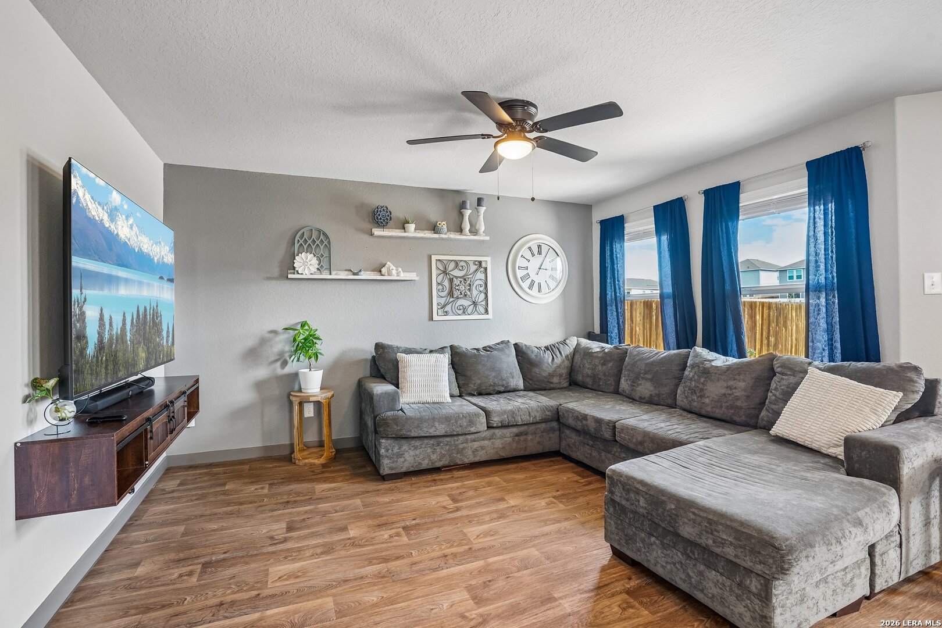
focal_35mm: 16
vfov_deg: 73.7
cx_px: 471
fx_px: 419
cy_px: 314
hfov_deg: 96.7
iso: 400
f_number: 8
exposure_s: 1/6
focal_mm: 16
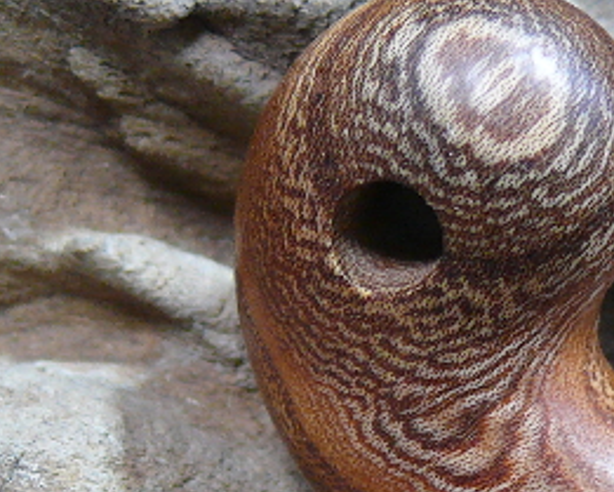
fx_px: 1345
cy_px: 341
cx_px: 574
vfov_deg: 20.6
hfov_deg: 24.8
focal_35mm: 74
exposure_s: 1/15
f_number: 2.8
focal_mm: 8.1
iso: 200
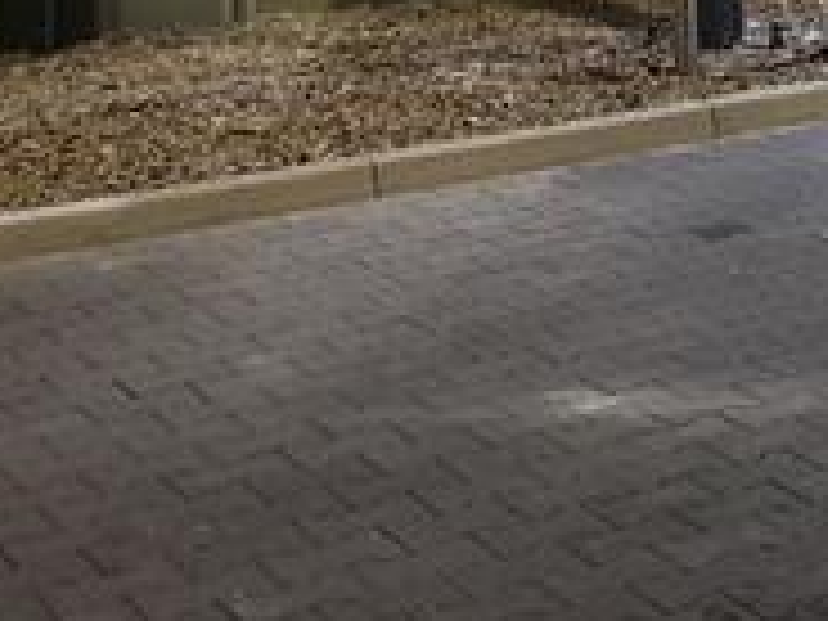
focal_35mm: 99
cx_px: 1400
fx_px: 2368
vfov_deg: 14.2
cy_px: -236
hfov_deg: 17.0
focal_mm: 4.3
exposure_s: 1/20
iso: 250
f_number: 1.5
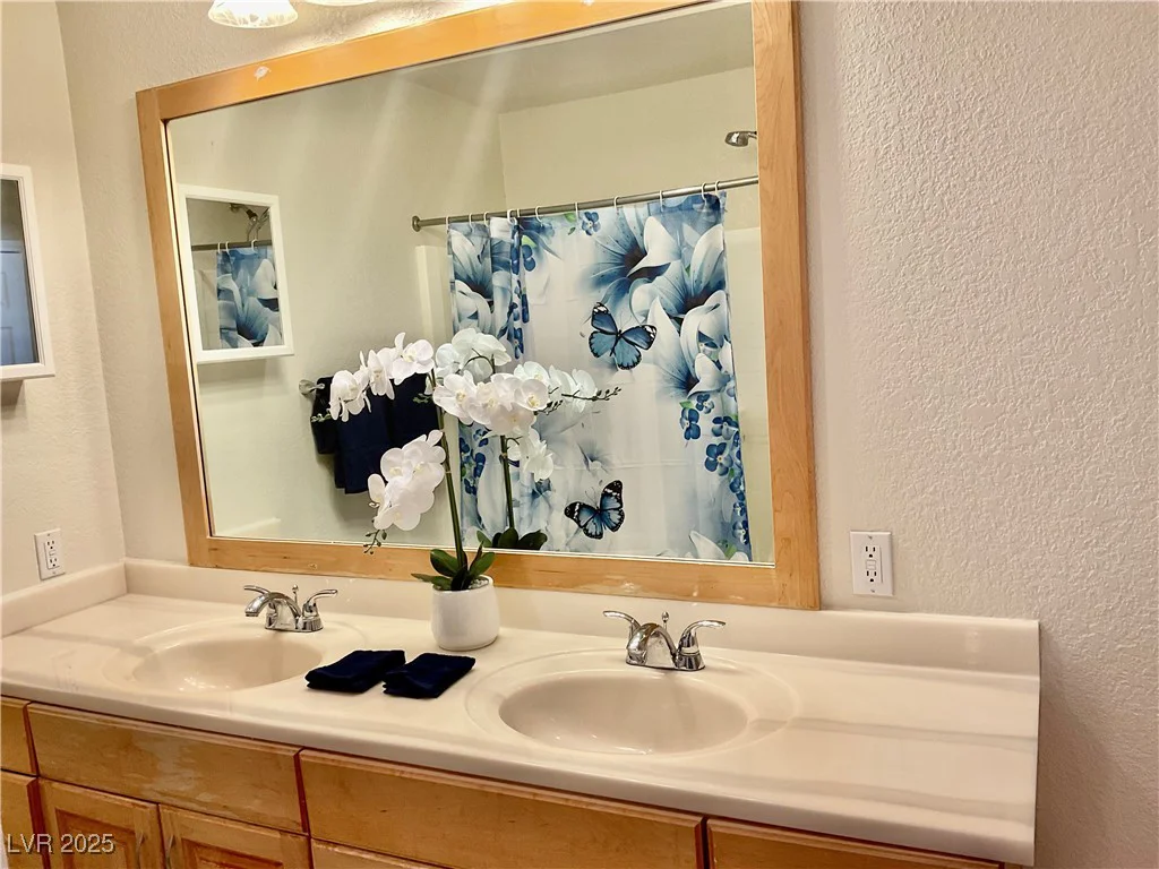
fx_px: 971
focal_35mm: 29
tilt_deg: -7.2
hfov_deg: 61.7
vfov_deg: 48.2
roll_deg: +3.0
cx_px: 580
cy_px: 434
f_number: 1.8
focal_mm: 3
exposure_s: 1/60
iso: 40
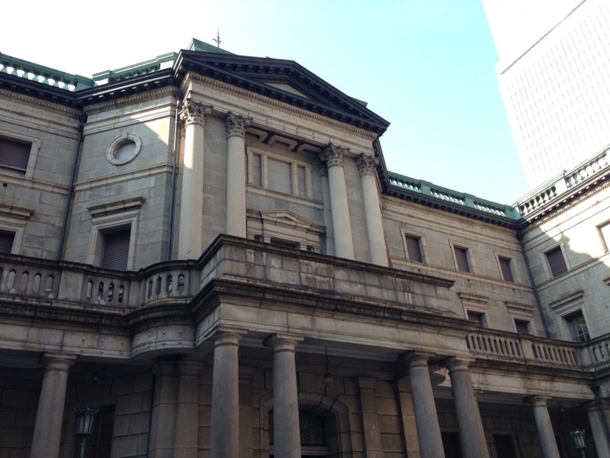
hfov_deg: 55.4
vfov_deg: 42.9
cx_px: 305
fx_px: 582
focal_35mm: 33
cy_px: 229
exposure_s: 1/290
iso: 50
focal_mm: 4.12
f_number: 2.4
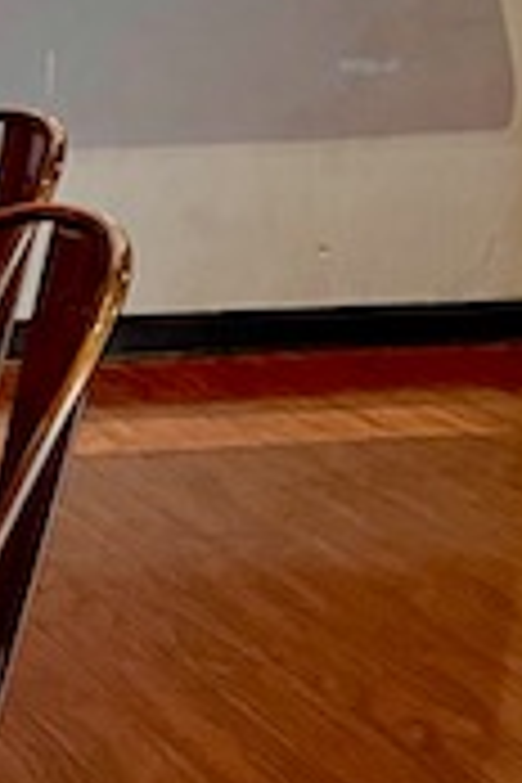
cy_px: -130
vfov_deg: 15.9
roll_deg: +2.0
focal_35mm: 124
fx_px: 2697
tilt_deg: -0.2
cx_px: 50
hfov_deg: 11.0
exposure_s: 1/60
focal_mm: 5.1
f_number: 1.6
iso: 400
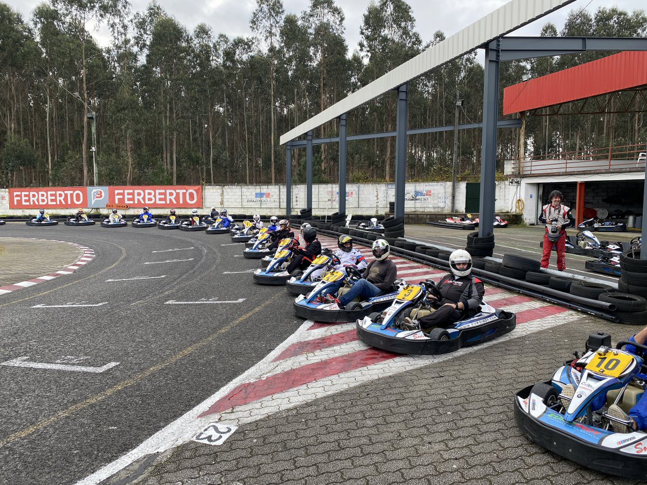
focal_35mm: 26
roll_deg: -0.2
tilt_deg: -6.8
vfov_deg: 53.1
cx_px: 324
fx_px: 486
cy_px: 242
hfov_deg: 67.3
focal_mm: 4.25
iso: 32
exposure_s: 1/418
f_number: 1.8
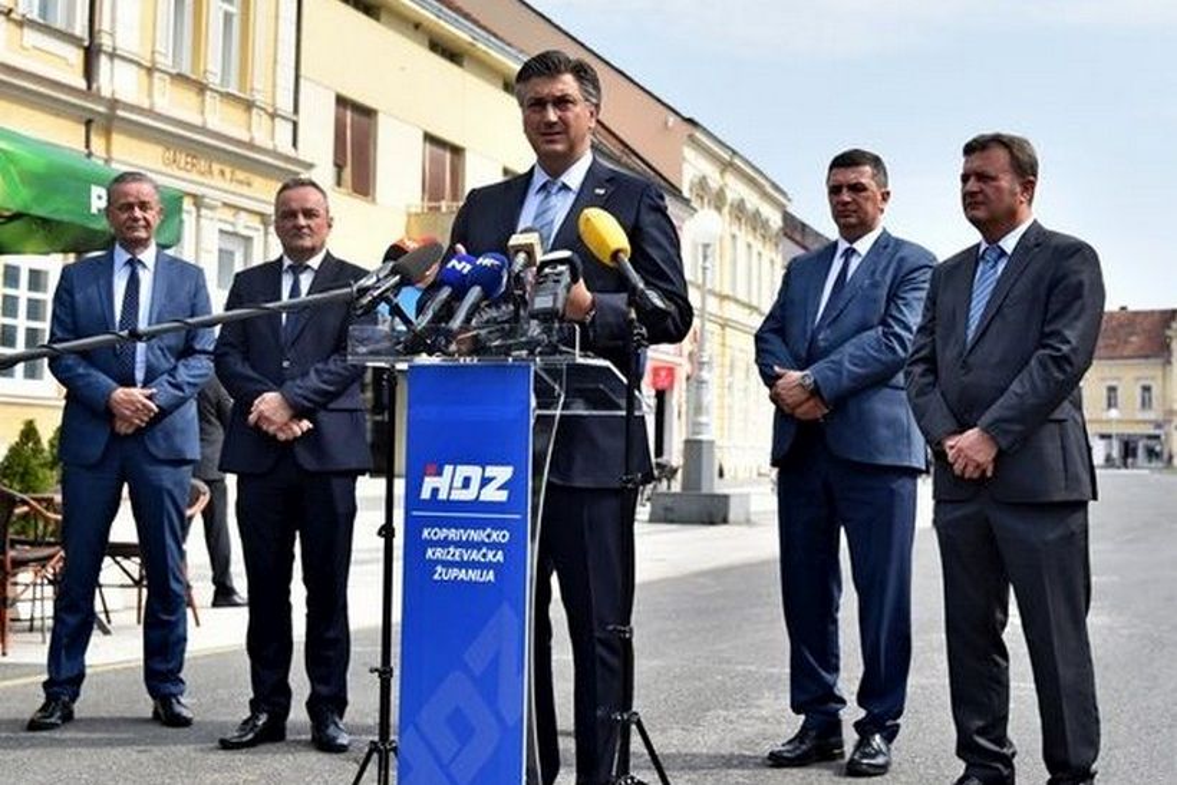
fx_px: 1112
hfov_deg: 55.8
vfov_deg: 38.9
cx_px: 588
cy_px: 392
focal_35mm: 34
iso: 250
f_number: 4
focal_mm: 34
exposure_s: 1/1250
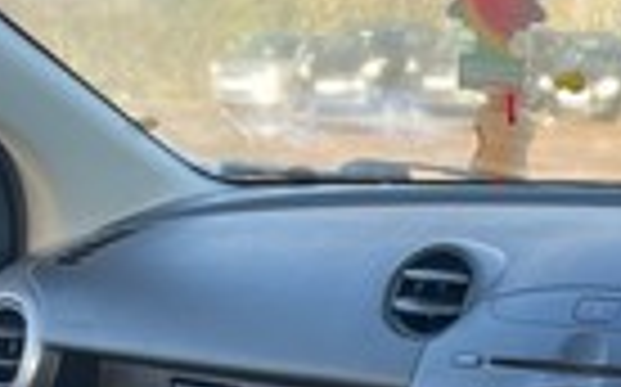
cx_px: 572
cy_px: 549
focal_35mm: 70
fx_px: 1184
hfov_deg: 28.2
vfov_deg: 17.1
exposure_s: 1/121
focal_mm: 4.2
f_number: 1.6
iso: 64
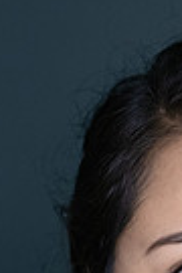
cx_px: 208
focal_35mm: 283
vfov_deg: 7.1
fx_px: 2146
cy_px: 429
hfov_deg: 4.8
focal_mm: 85
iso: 2000
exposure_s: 1/400
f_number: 3.5
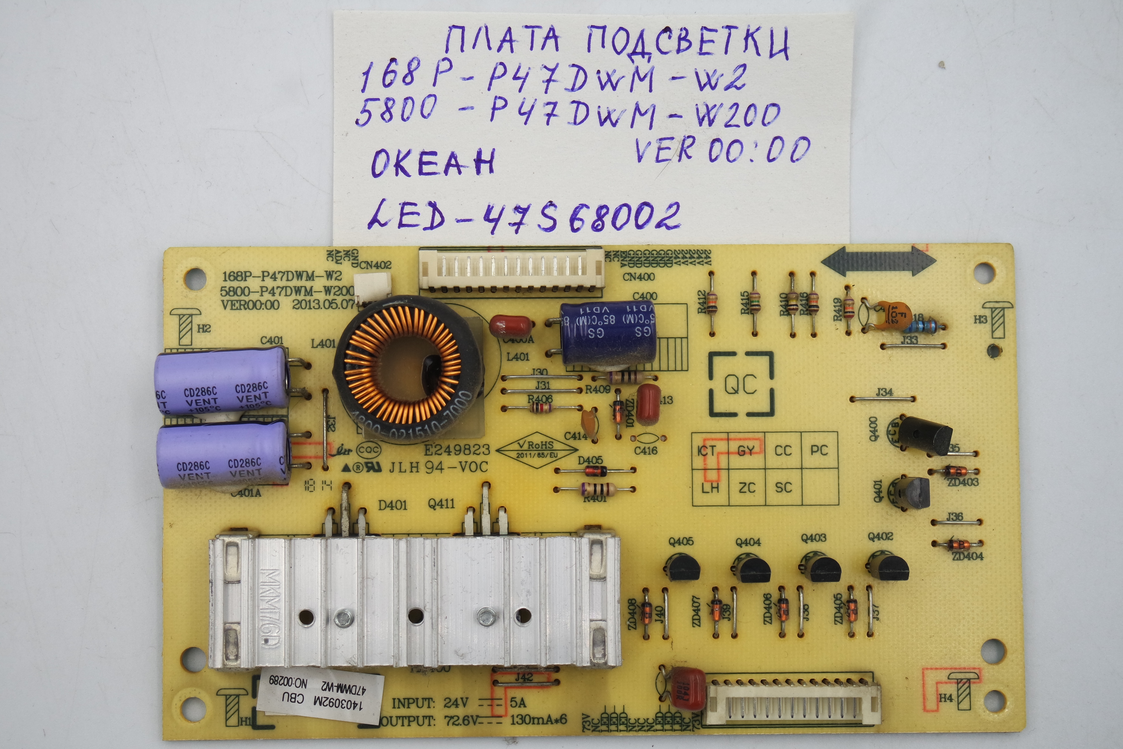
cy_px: 374
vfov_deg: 25.1
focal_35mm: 54
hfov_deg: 36.9
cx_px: 562
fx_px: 1684
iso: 160
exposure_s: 1/125
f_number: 5
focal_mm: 20
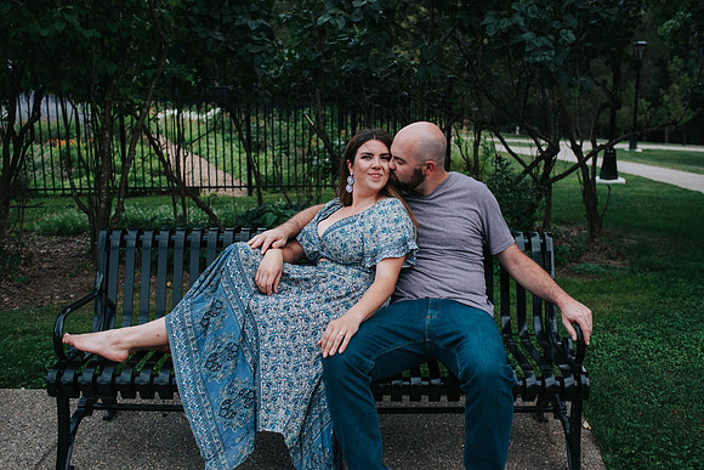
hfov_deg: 51.3
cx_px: 370
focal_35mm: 37
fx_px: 733
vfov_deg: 35.5
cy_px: 223
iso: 1000
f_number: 2.8
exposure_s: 1/1250
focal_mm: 35
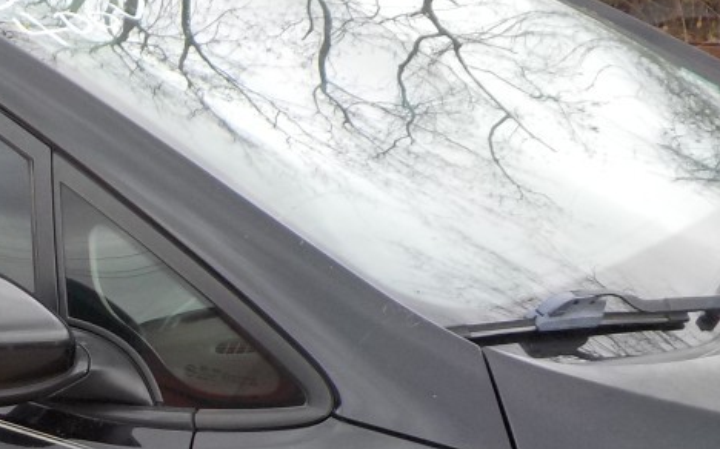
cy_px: 364
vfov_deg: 14.9
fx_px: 1706
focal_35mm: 87
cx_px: -117
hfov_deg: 22.2
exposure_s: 1/160
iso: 125
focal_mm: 4.1
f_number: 3.3
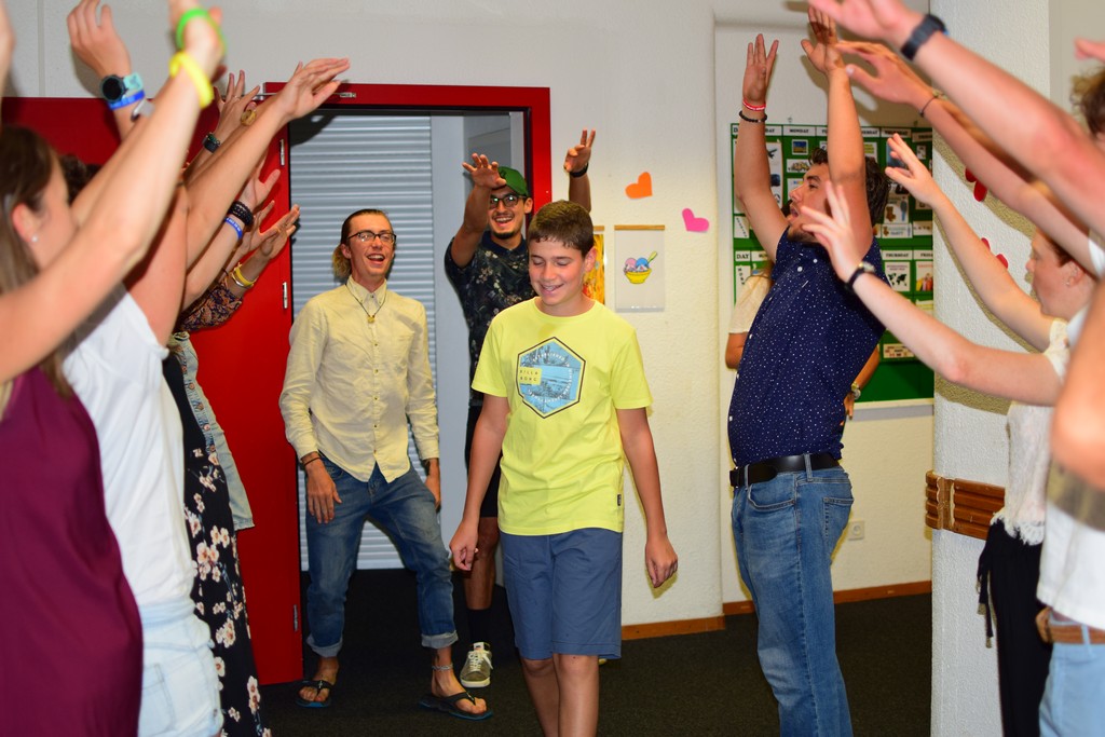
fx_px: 1612
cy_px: 368
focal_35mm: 52
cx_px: 552
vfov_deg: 25.8
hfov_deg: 37.8
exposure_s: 1/200
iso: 400
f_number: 1.8
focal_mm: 35
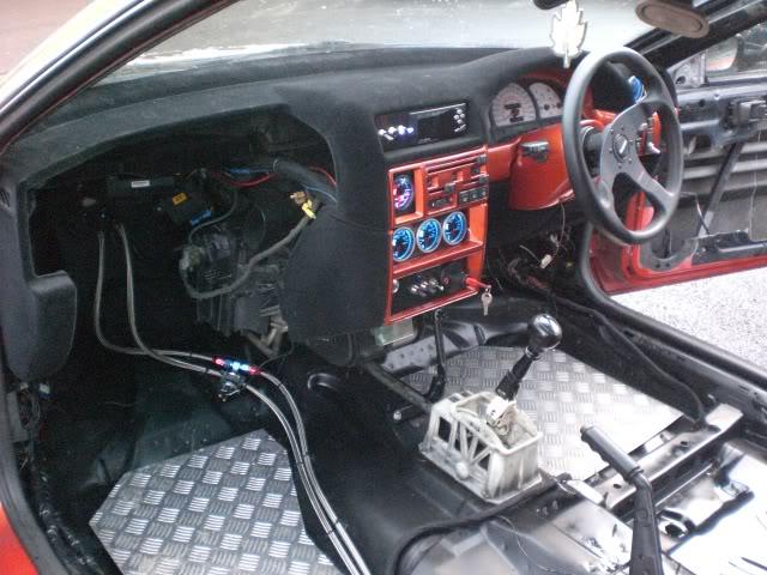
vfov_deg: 37.7
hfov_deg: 49.0
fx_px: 842
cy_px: 288
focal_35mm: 38
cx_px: 384
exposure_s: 1/20
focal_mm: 6.3
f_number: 3.1
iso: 800
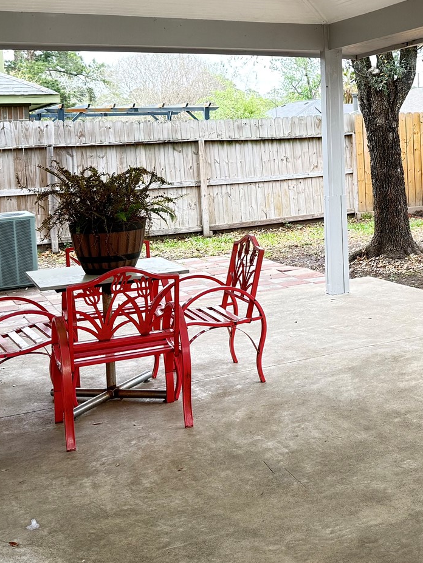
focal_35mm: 53
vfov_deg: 35.4
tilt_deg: -1.1
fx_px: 863
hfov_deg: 25.5
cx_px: 469
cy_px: 149
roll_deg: +2.3
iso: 100
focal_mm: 6.76
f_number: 1.78
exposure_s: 1/121
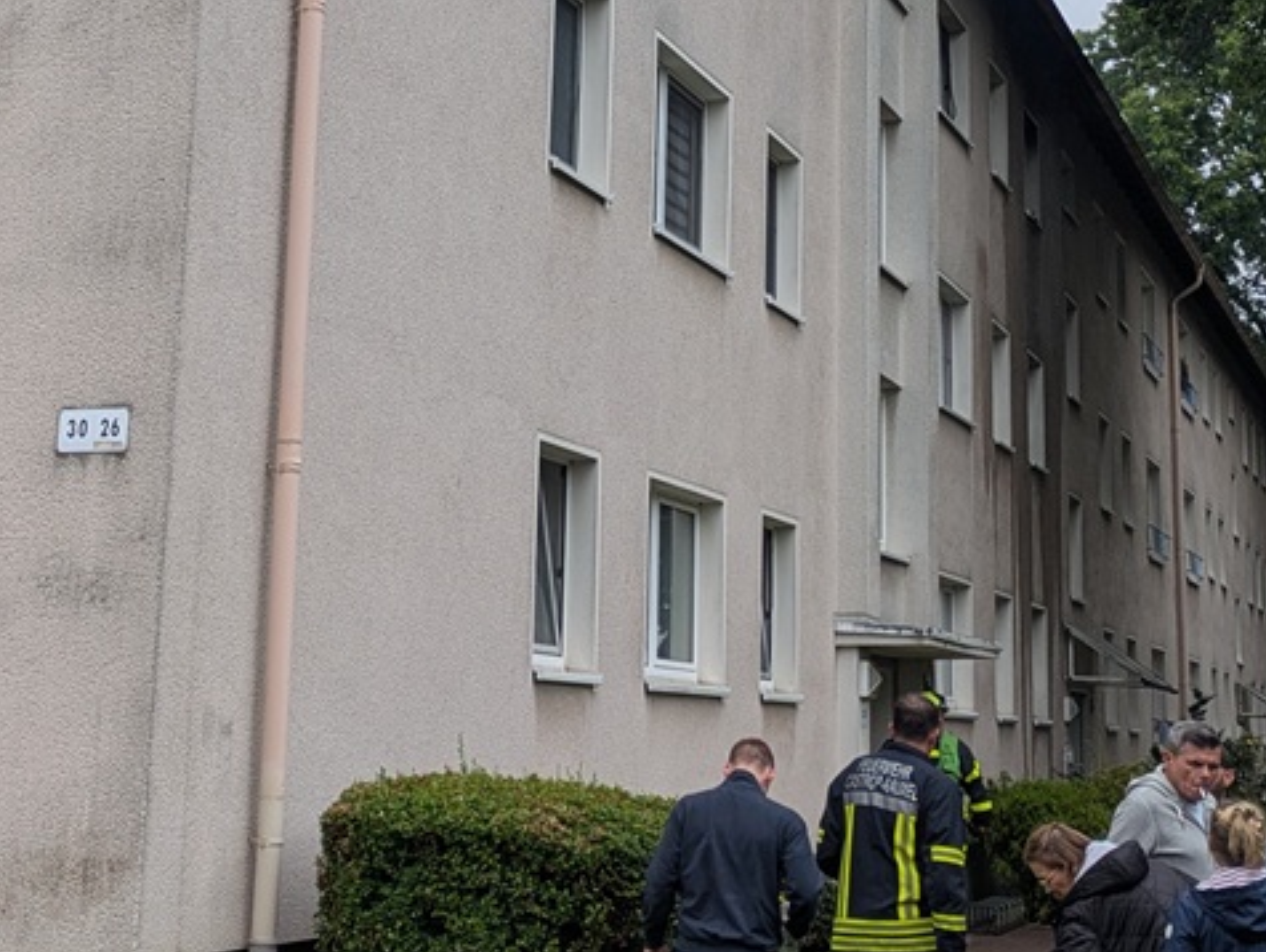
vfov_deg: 22.9
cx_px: 457
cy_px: 156
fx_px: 2306
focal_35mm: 63
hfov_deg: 30.5
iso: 42
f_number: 1.89
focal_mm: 5.43
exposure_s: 1/456
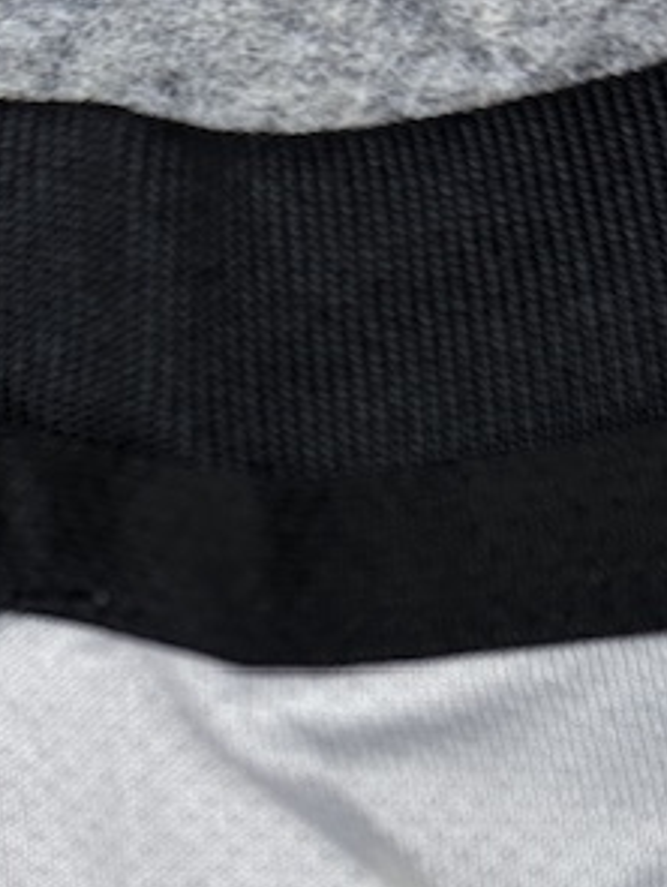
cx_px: 246
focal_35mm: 104
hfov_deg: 14.2
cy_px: 791
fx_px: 2666
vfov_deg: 18.6
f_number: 1.78
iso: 50
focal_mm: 6.76
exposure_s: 1/121
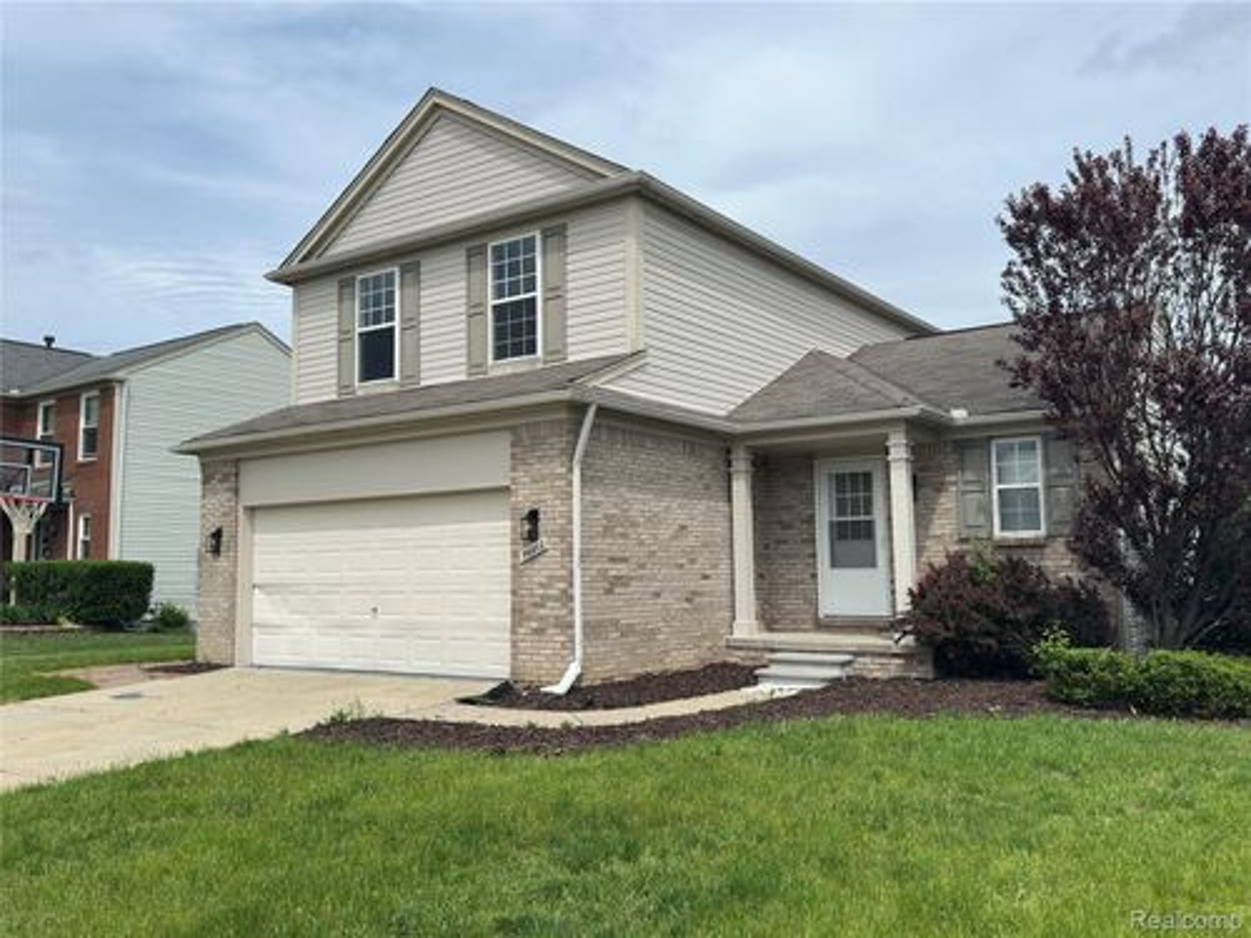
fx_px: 1048
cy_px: 469
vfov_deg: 48.2
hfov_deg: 61.7
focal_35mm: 29
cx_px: 626
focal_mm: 6.86
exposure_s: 1/3484
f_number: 1.78
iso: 100
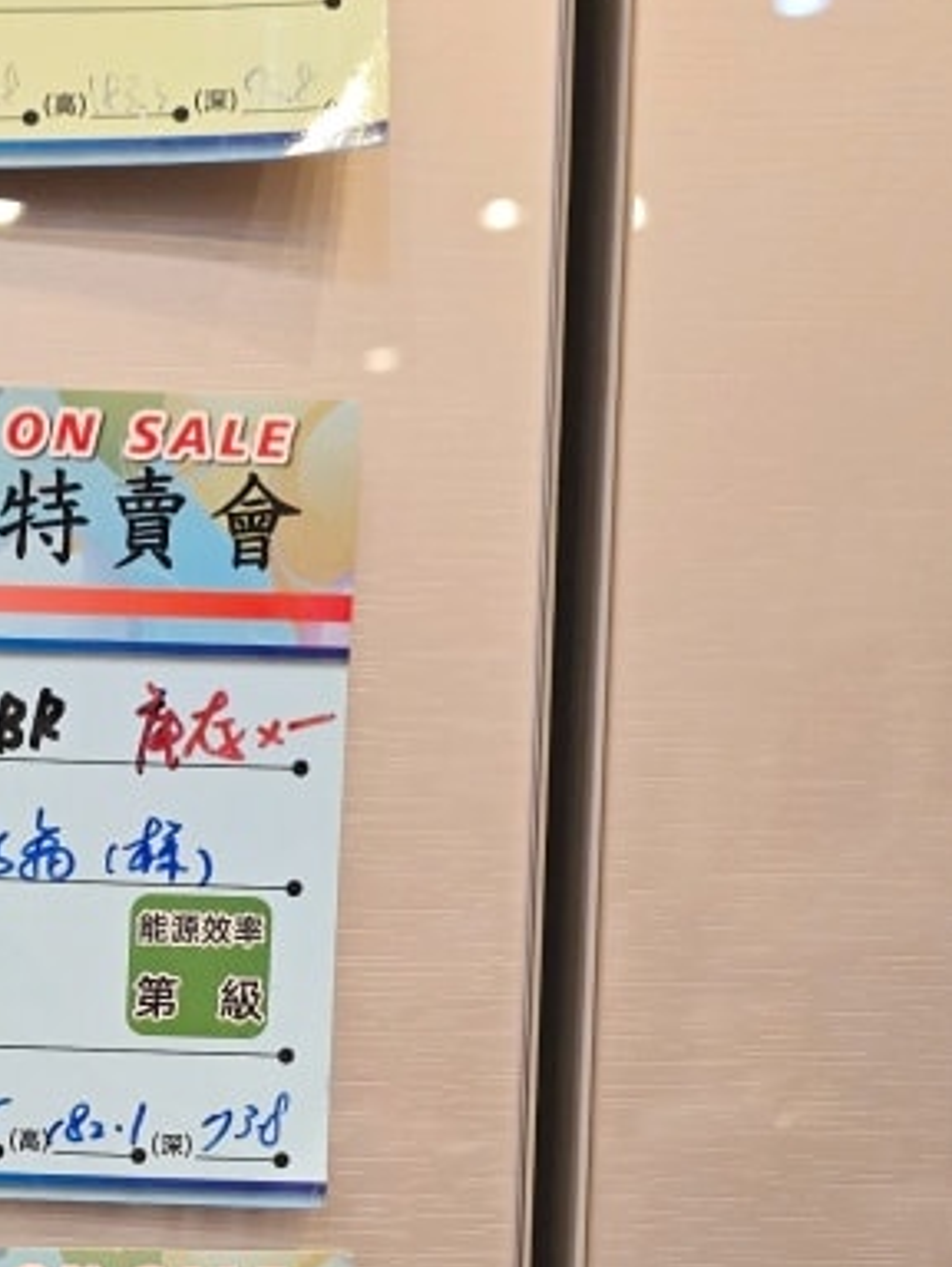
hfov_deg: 19.4
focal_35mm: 72
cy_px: 1274
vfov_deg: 25.6
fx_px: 2636
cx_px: -159
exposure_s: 1/120
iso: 800
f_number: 1.7
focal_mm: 6.3
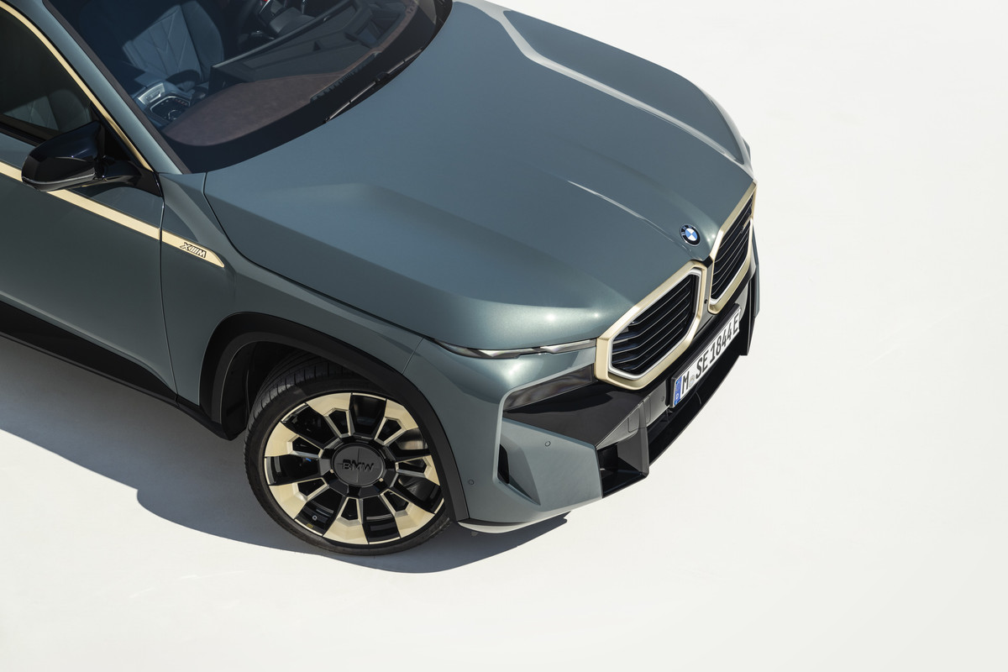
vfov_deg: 19.5
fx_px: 1960
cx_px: 504
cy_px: 336
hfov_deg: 28.8
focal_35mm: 70
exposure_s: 1/320
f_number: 6.3
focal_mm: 70
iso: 100
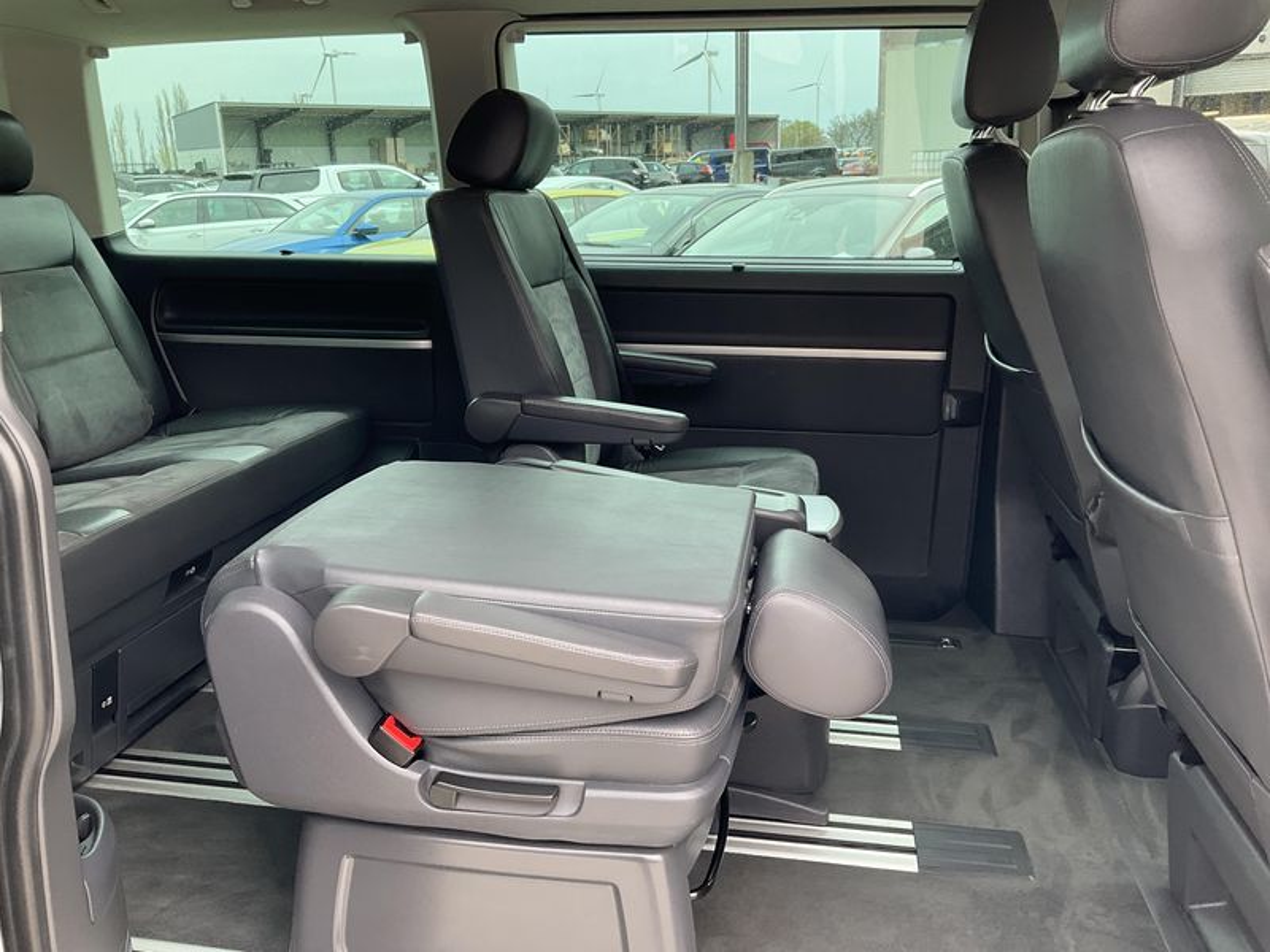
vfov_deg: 48.2
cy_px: 476
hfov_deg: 61.7
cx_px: 635
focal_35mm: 29
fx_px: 1064
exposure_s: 1/132
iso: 32
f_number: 1.8
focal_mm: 3
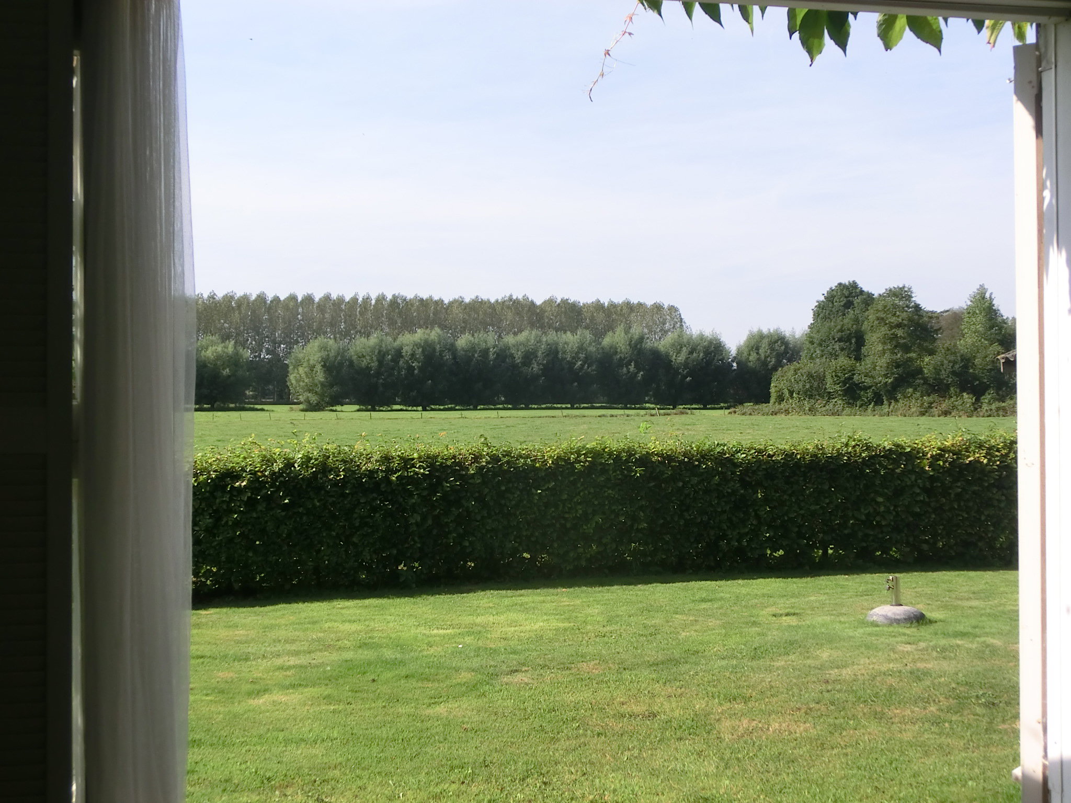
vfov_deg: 25.7
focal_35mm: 57
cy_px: 402
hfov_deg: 33.8
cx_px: 536
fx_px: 1764
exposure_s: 1/400
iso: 80
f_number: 4.5
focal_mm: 10.04
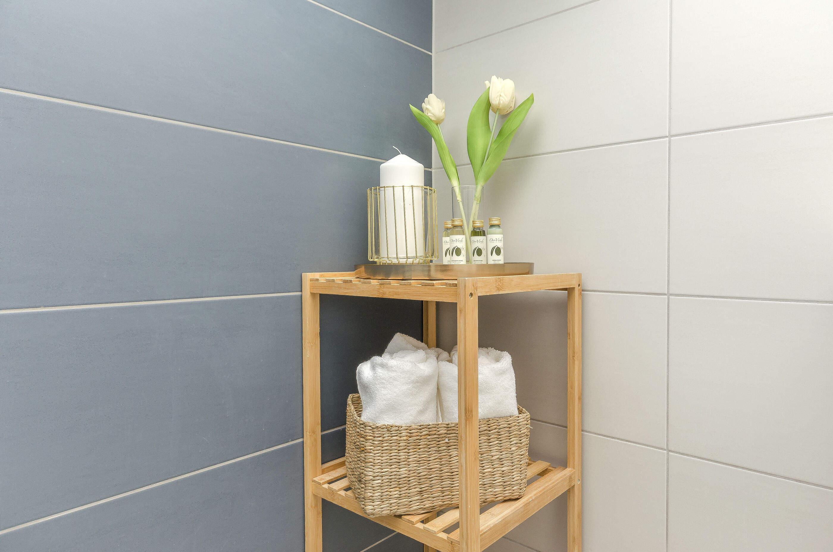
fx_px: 520
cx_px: 416
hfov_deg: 77.4
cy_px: 276
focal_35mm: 22
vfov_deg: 55.9
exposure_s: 1/200
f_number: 8
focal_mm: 15
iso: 200
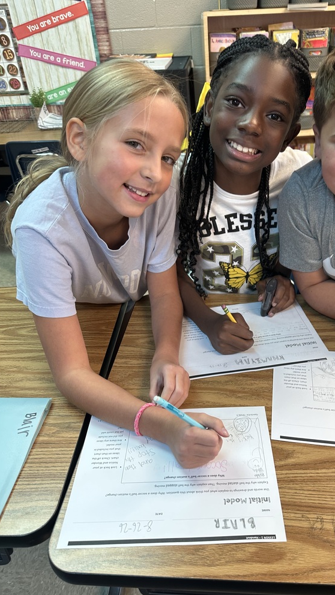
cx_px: 213
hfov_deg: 42.5
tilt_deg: -33.6
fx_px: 426
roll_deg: +2.3
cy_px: 306
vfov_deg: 69.8
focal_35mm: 27
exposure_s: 1/41
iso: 160
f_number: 1.78
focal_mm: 6.86
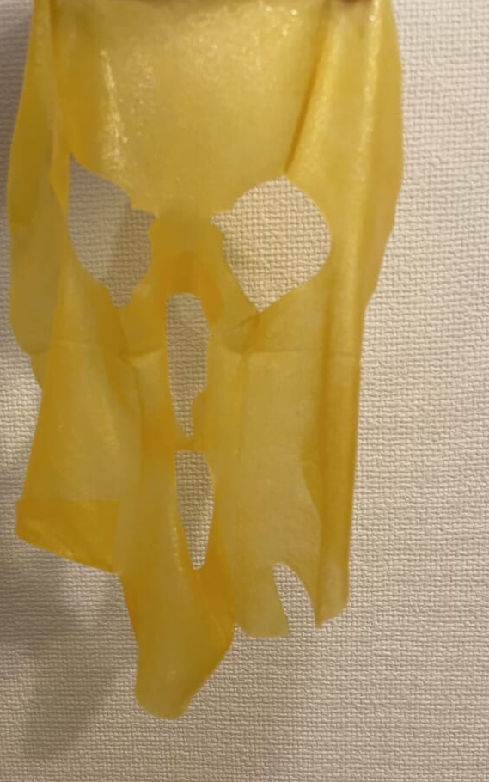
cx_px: 194
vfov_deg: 61.1
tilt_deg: -11.1
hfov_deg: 40.4
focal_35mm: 31
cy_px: 425
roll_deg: +2.4
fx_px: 661
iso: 125
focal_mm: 4.2
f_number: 1.6
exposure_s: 1/60
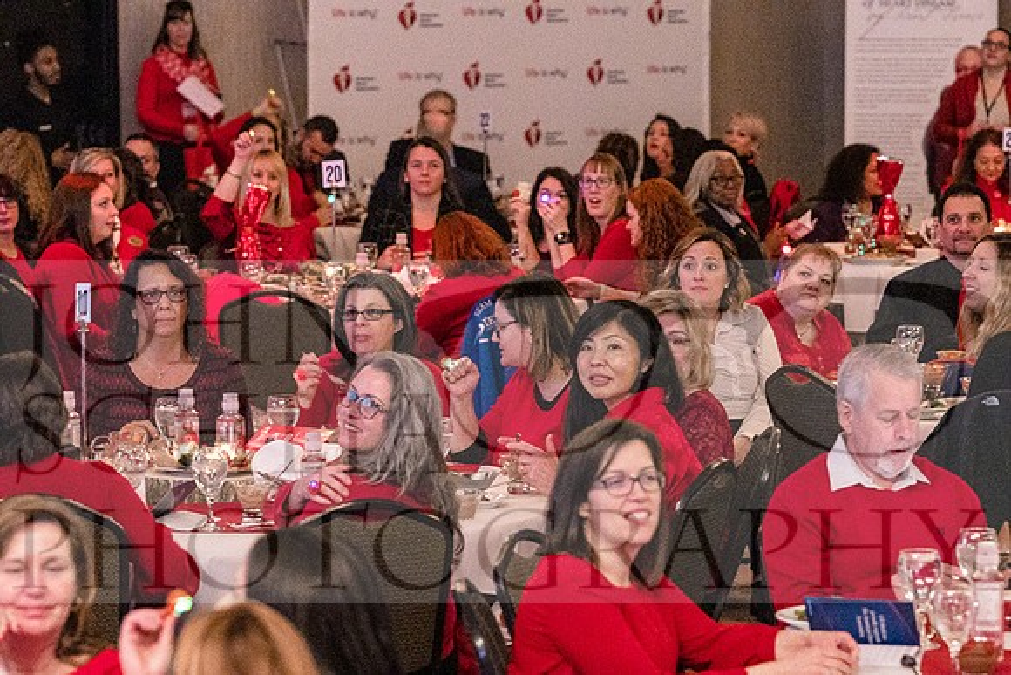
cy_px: 338
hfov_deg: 13.7
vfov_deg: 9.2
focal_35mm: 150
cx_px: 506
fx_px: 4213
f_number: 4
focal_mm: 100
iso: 6400
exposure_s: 1/100
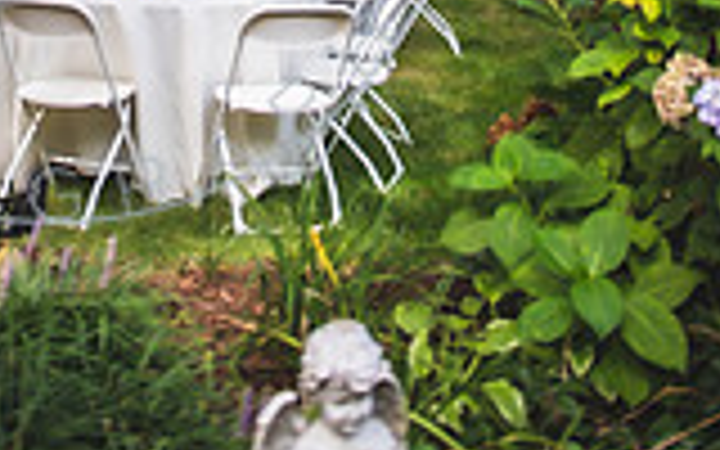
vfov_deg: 14.5
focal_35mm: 69
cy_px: -536
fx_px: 1354
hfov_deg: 29.6
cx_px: 256
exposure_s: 1/400
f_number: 2.8
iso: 100
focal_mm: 24
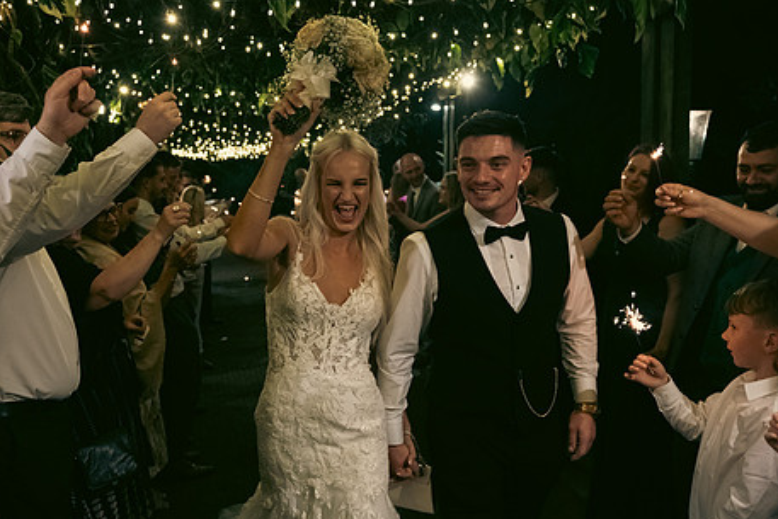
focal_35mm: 33
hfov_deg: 57.1
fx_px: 713
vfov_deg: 39.9
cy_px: 287
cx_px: 344
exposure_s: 1/160
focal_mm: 26
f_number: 3.5
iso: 2500
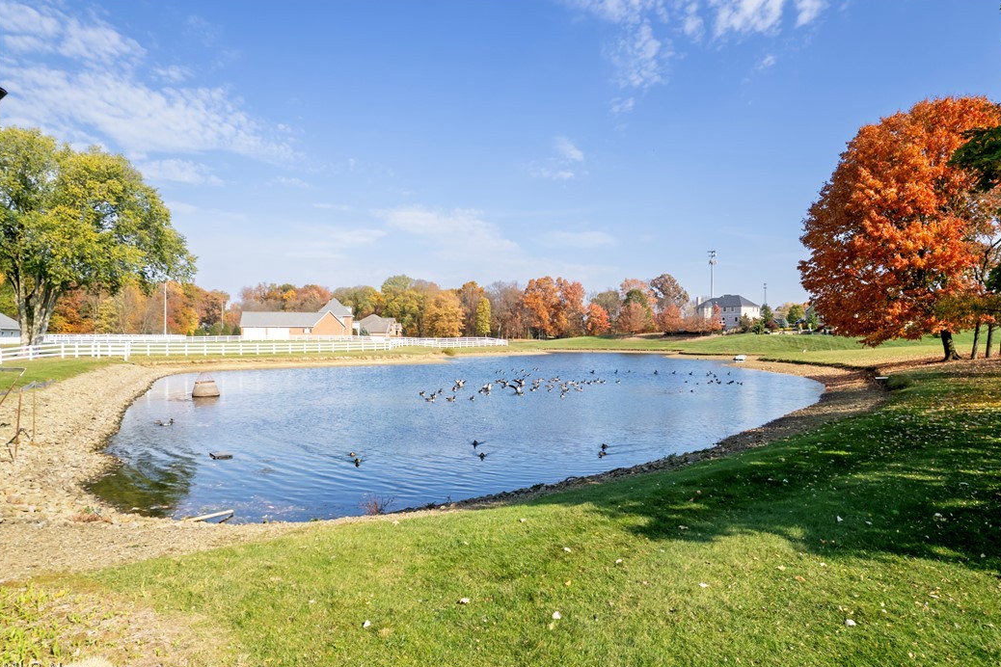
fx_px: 639
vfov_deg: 55.1
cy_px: 341
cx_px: 520
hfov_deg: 76.1
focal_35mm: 23
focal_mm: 8.38
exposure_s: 1/1000
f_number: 2.8
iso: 100
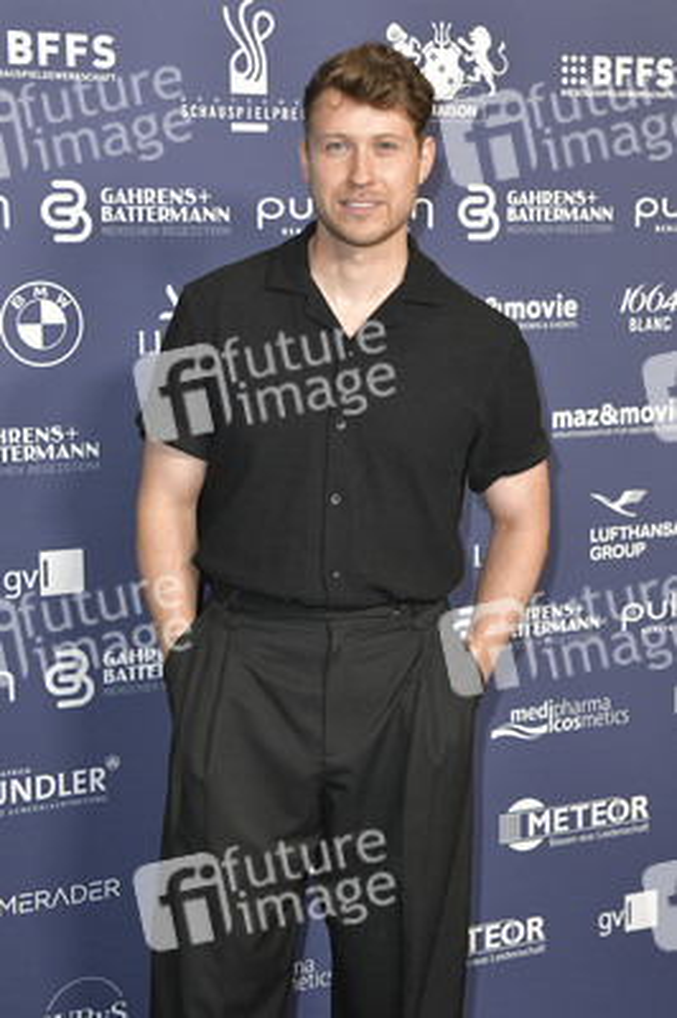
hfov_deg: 25.9
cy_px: 509
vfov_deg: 38.2
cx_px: 338
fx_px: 1469
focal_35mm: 52
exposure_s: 1/250
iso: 2000
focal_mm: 52
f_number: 6.3
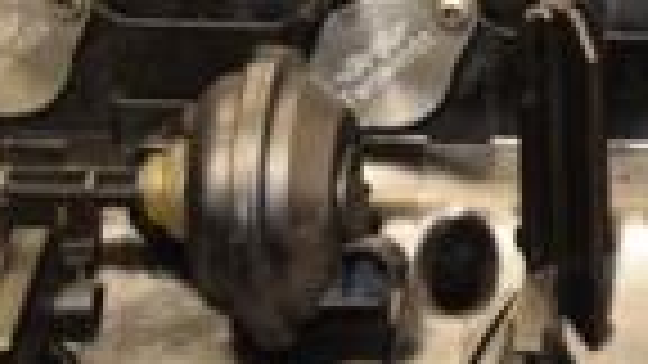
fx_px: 2474
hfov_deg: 14.2
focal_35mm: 144
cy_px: 171
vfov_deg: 8.4
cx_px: 900
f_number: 5
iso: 800
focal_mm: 22
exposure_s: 1/160
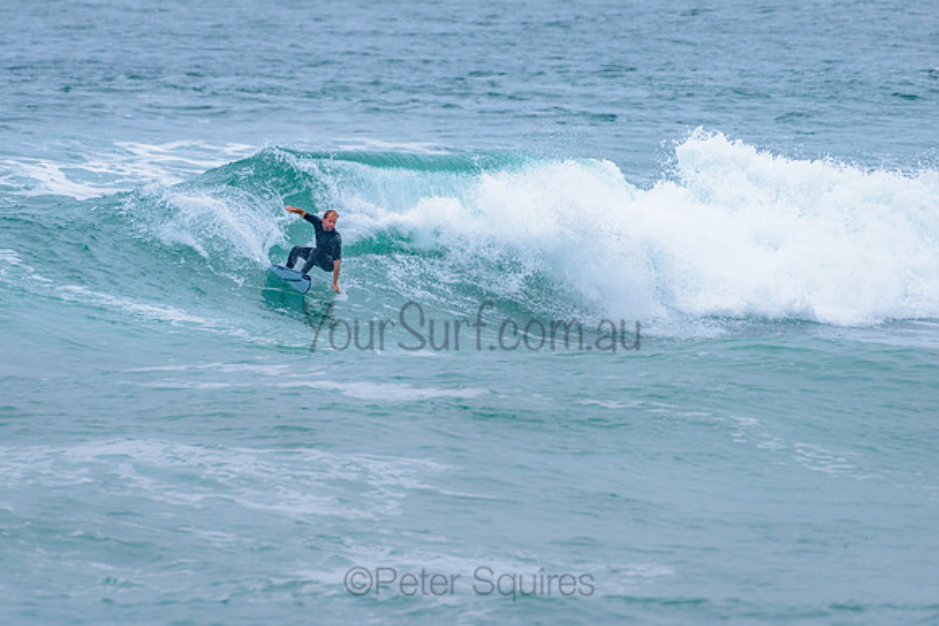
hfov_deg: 3.4
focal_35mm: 612
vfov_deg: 2.2
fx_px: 15965
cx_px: 364
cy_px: 243
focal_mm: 500
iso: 1250
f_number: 5.6
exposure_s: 1/2000
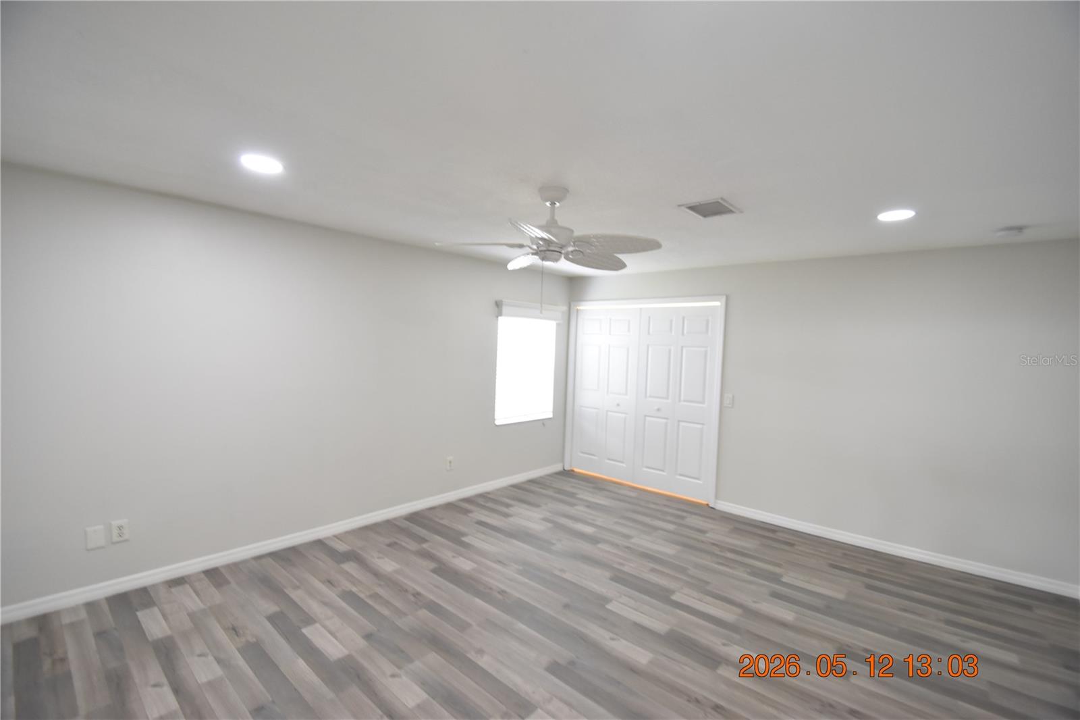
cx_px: 540
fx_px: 450
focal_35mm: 15
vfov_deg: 77.3
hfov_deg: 100.4
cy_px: 360
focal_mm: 10
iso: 800
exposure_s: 1/20
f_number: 3.5
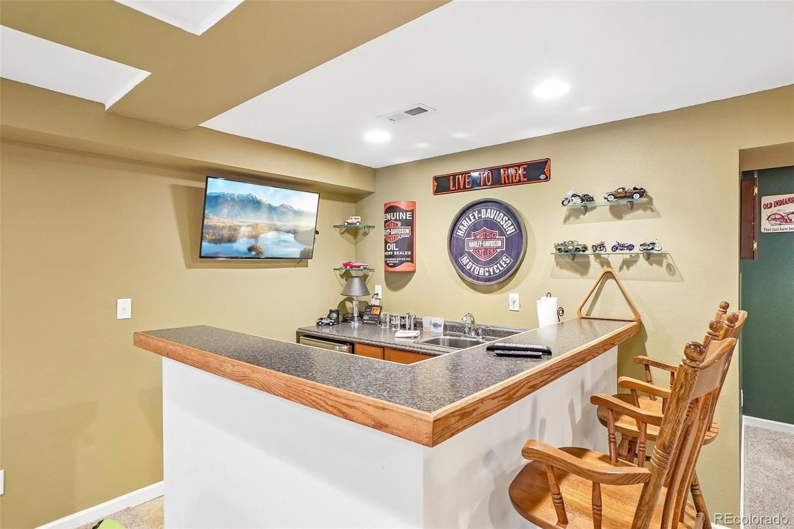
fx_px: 397
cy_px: 264
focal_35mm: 18
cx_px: 397
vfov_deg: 67.4
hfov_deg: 90.0
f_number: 8
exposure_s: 1/2
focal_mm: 12
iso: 400
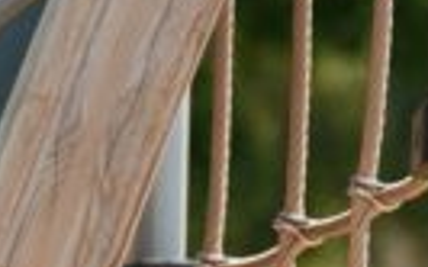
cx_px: -322
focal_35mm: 643
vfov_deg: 2.0
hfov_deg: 3.3
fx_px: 7497
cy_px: 40
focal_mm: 105
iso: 160
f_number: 2.8
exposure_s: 1/2000
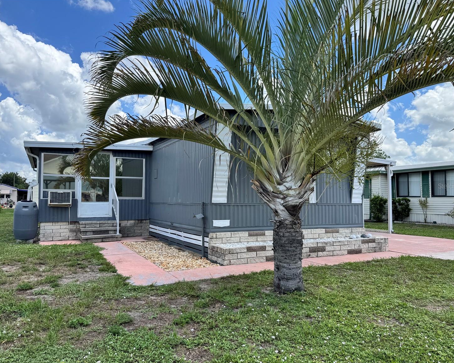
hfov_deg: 66.0
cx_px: 216
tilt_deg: +1.8
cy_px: 186
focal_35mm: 26
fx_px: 349
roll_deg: +0.2
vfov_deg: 54.9
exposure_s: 1/2506
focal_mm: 6.76
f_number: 1.78
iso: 80
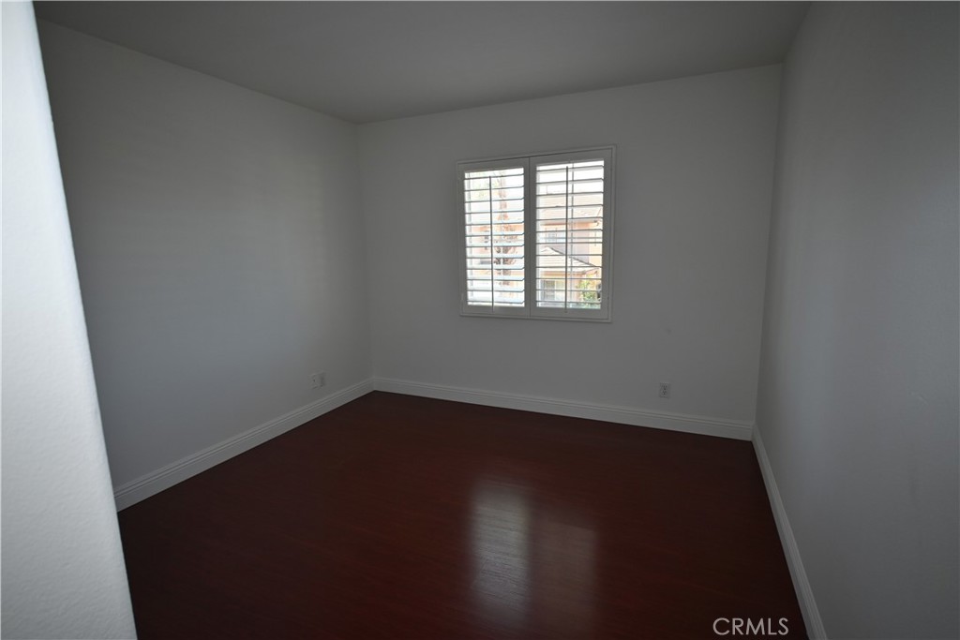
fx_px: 480
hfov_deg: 90.0
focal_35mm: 18
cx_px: 480
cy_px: 320
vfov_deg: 67.4
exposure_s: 1/100
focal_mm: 12
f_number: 5
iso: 200
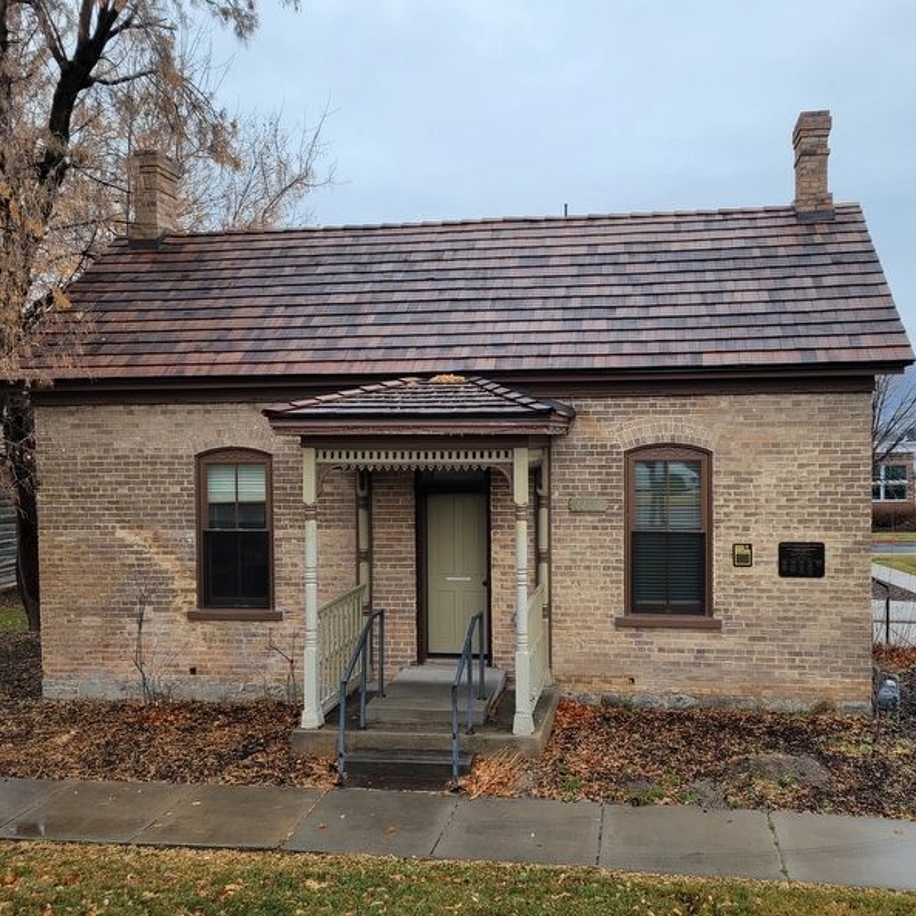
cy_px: 454
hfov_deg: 52.3
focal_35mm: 31
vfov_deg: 52.5
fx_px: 928
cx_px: 524
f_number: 1.8
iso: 40
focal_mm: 5.4
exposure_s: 1/626
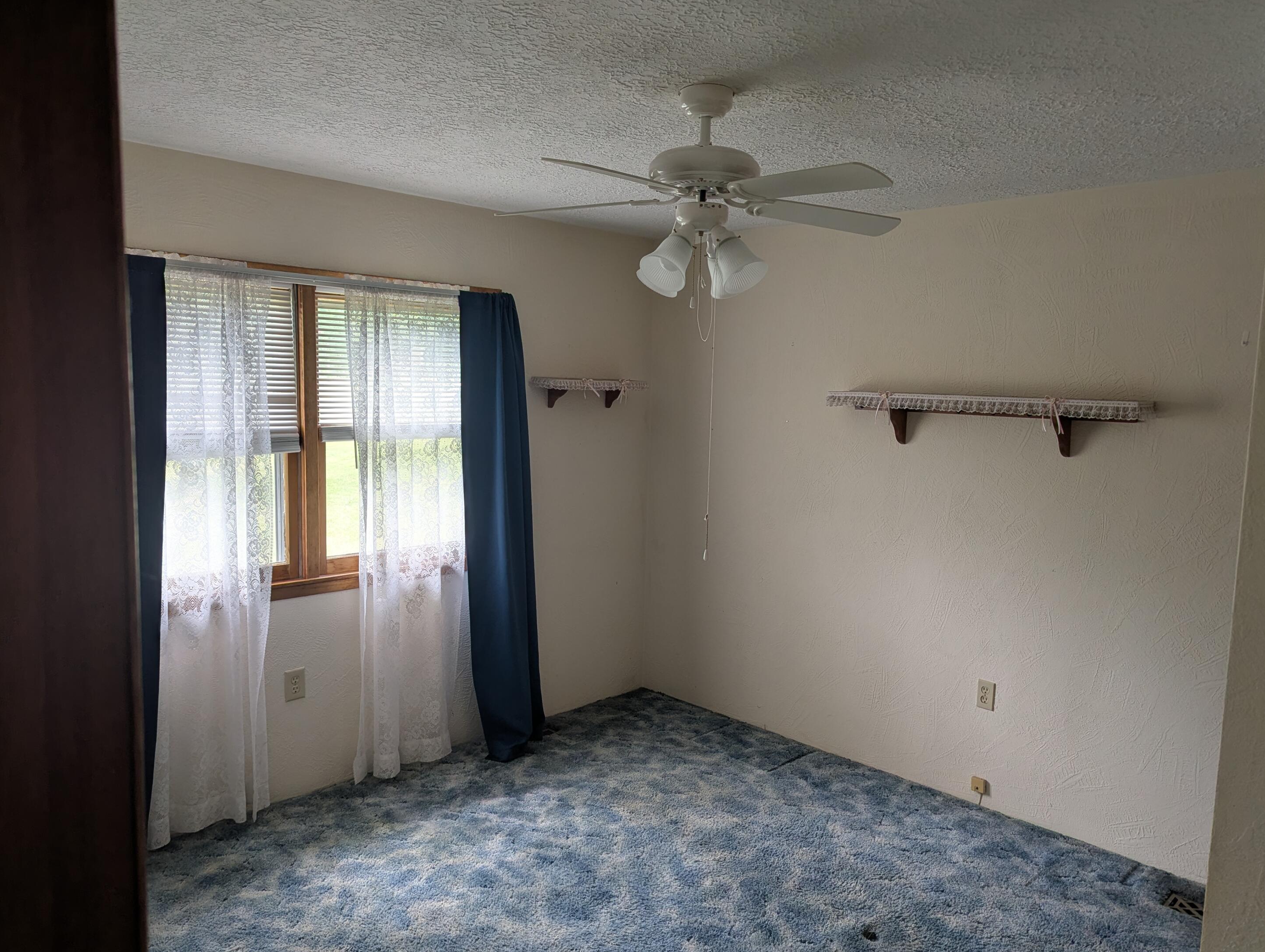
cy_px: 472
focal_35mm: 25
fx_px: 915
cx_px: 658
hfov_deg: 69.3
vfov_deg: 55.0
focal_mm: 6.81
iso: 74
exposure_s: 1/113
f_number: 1.85
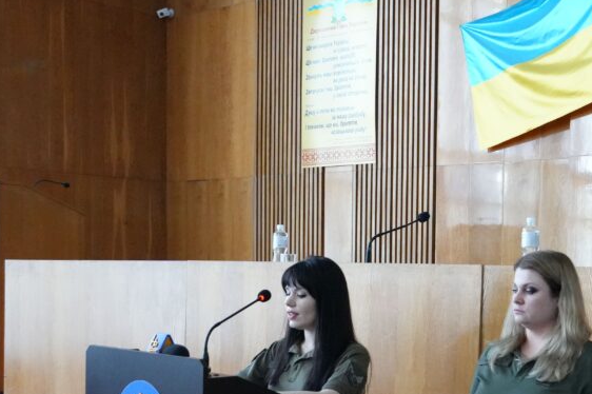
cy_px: 331
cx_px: 432
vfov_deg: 21.2
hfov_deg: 31.5
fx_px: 1034
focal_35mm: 63
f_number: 4
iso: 6400
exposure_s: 1/125
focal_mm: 23
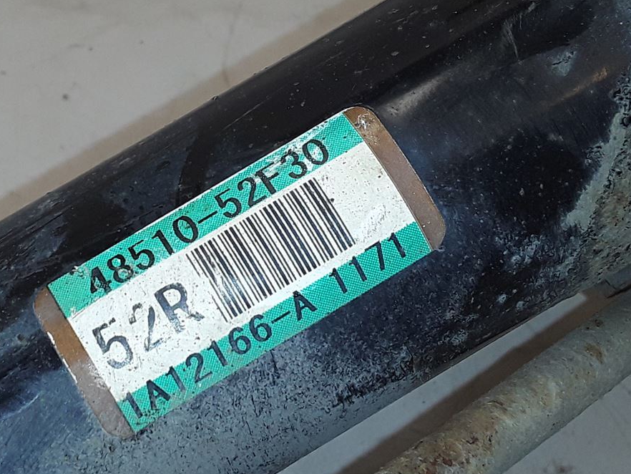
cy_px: 249
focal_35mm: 65
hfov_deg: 29.5
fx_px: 1185
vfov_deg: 22.6
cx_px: 186
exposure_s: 1/195
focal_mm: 2.91
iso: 40
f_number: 1.9
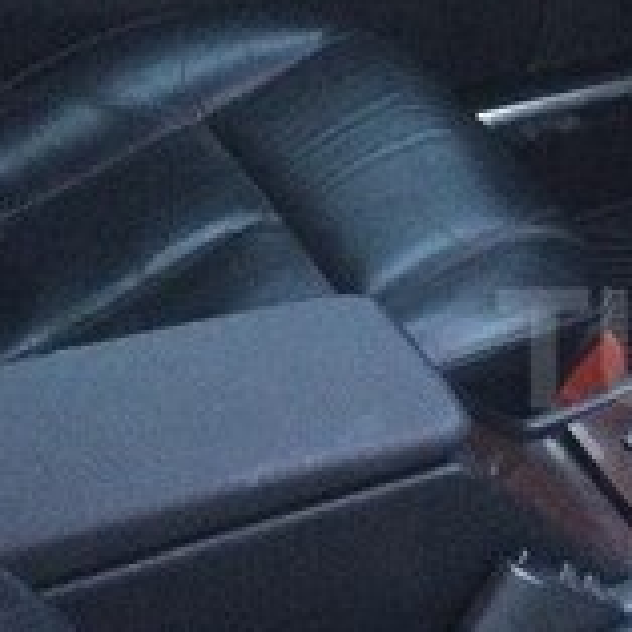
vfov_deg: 16.1
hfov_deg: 15.1
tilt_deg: -32.2
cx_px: 910
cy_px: 348
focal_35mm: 108
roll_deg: -3.7
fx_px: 2231
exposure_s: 1/17
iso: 250
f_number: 2.2
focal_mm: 4.15
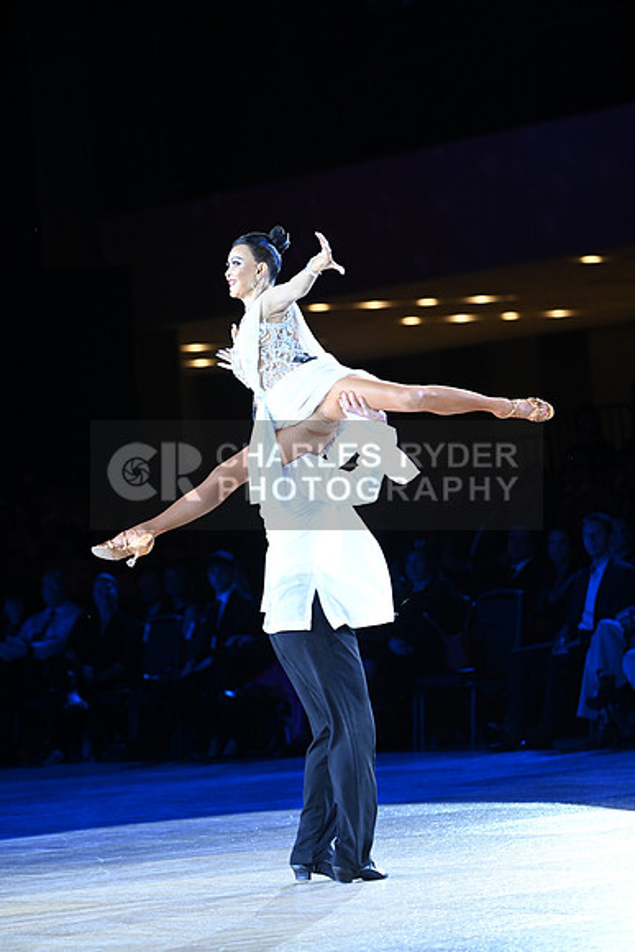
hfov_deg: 7.9
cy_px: 476
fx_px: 4627
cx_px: 318
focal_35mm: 175
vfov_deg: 11.7
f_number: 4.8
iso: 3200
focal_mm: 175
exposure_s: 1/320
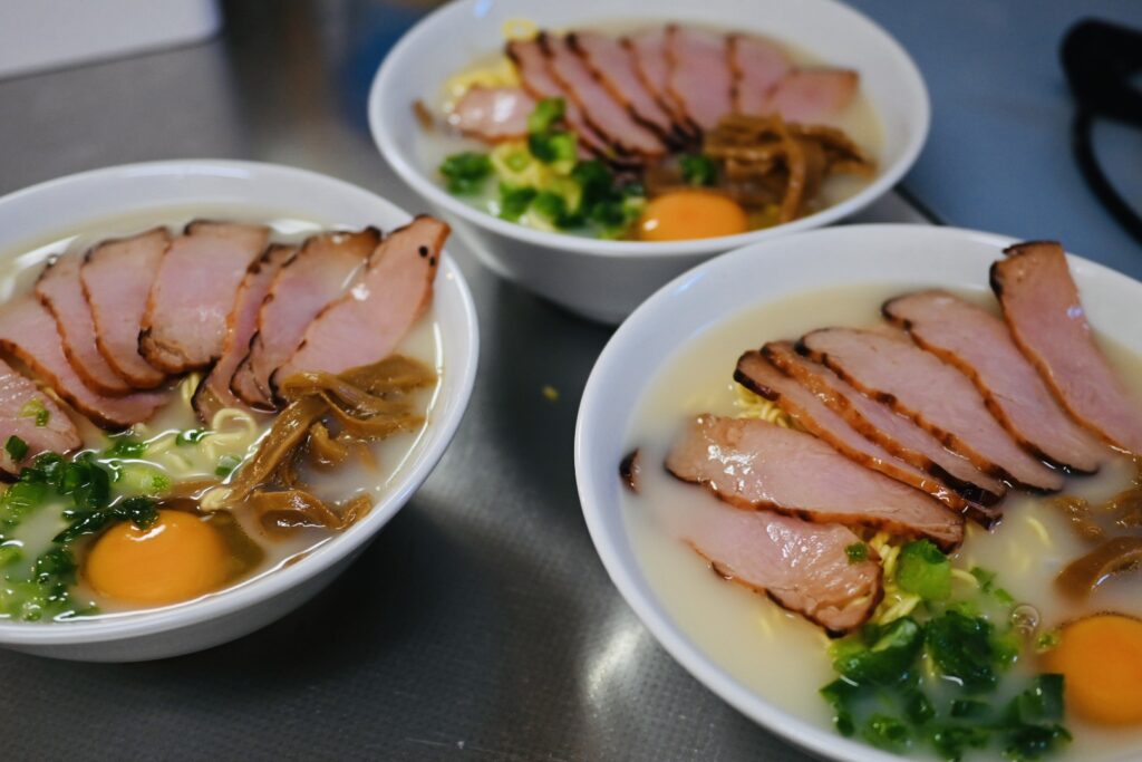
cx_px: 571
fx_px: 1332
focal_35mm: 42
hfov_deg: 46.4
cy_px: 381
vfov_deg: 31.9
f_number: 2.8
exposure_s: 1/125
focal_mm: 28
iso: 800
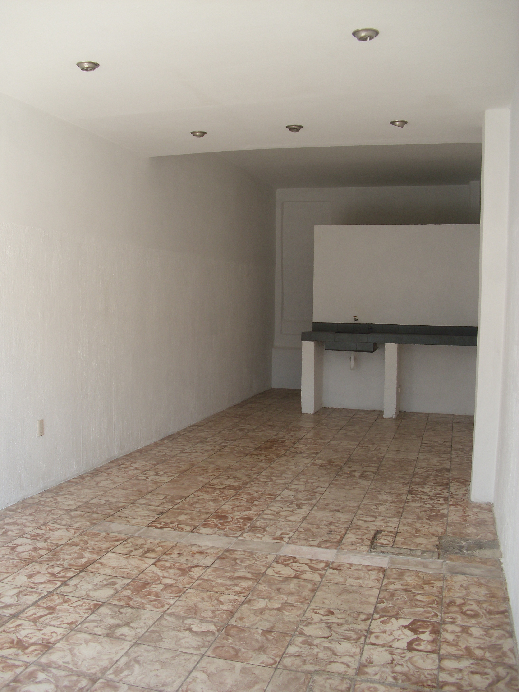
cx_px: 260
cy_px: 346
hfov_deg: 39.7
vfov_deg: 51.4
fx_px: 720
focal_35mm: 36
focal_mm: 6.3
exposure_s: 1/200
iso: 80
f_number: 3.1
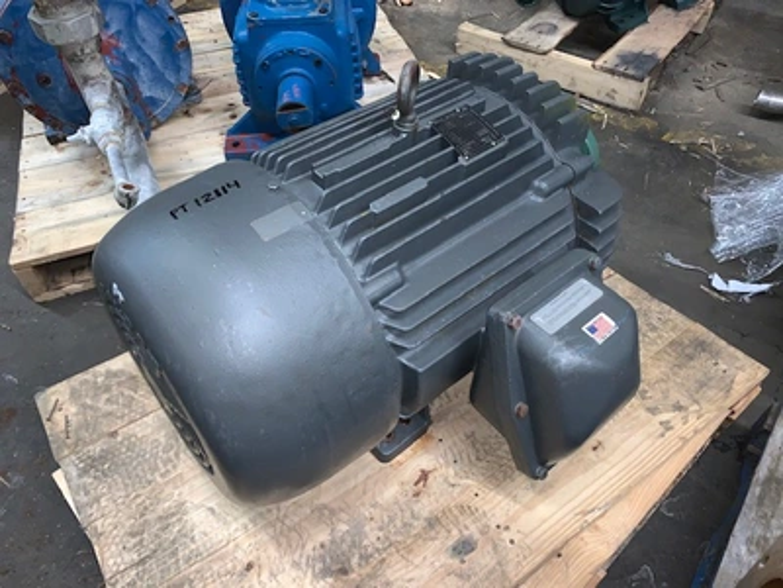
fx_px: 588
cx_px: 392
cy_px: 294
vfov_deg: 53.1
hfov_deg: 67.3
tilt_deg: -50.6
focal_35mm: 26
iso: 100
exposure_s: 1/13
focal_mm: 4.25
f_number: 1.8
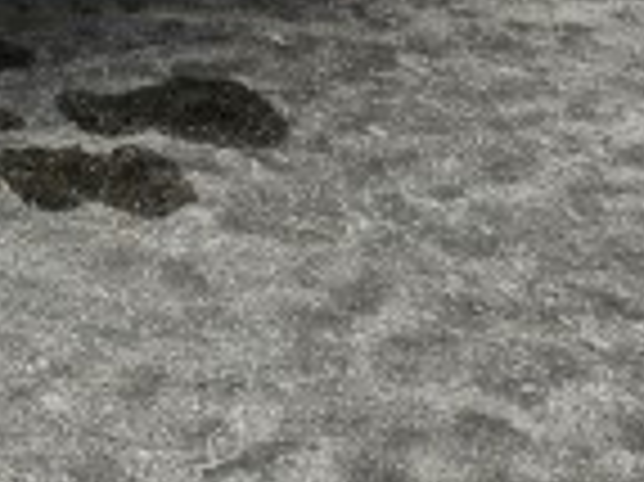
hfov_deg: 16.6
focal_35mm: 103
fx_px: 1915
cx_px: -437
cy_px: -473
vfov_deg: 12.6
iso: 10
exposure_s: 1/183
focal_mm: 6.3
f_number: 1.7
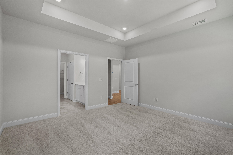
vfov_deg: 73.7
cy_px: 78
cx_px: 116
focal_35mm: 16
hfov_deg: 96.7
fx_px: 104
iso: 640
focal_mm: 16
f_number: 9
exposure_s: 1/15
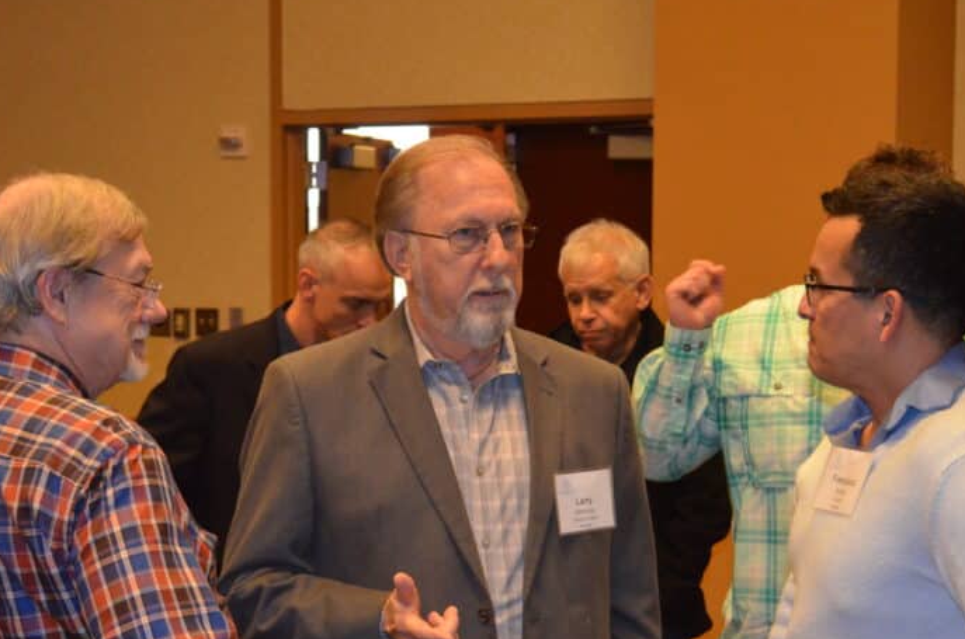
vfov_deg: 15.9
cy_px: 458
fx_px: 2274
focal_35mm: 85
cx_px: 501
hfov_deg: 24.0
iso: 3200
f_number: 5
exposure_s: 1/60
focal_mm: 38
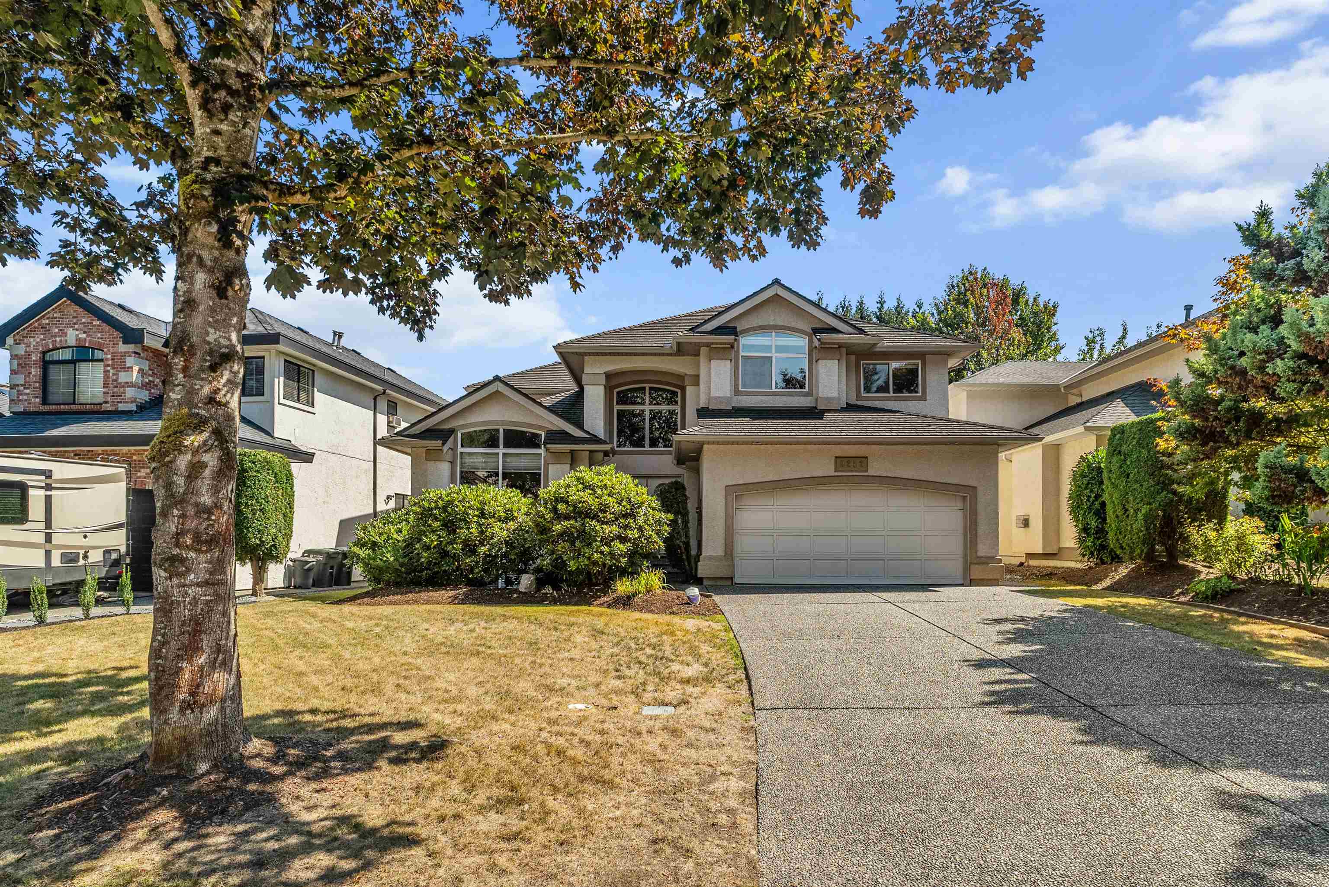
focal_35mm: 17
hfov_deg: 93.3
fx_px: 628
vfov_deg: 70.5
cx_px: 664
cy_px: 444
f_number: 9
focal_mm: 17
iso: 100
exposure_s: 1/40
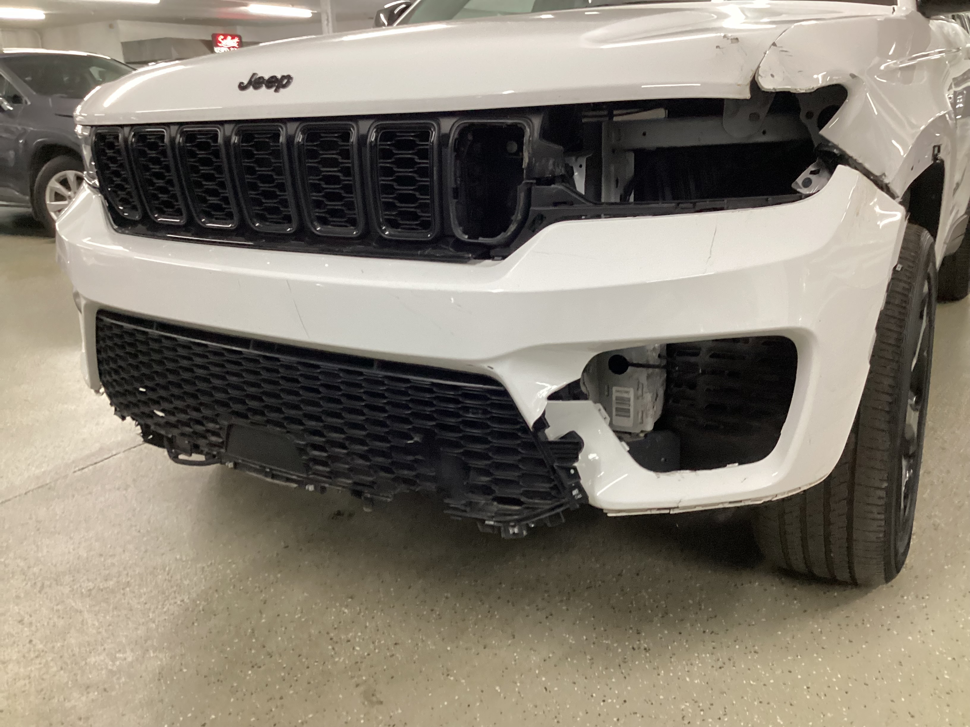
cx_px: 485
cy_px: 364
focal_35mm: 31
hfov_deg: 58.4
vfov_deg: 45.4
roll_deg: +2.1
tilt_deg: -17.2
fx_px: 869
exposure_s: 1/50
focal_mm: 3.3
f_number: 2.4
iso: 320
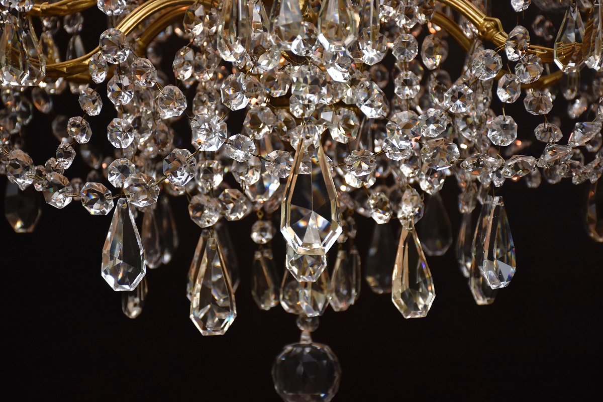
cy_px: 201
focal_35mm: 99
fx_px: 1658
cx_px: 302
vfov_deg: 13.8
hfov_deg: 20.6
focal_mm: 66
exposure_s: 1/100
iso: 640
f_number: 5
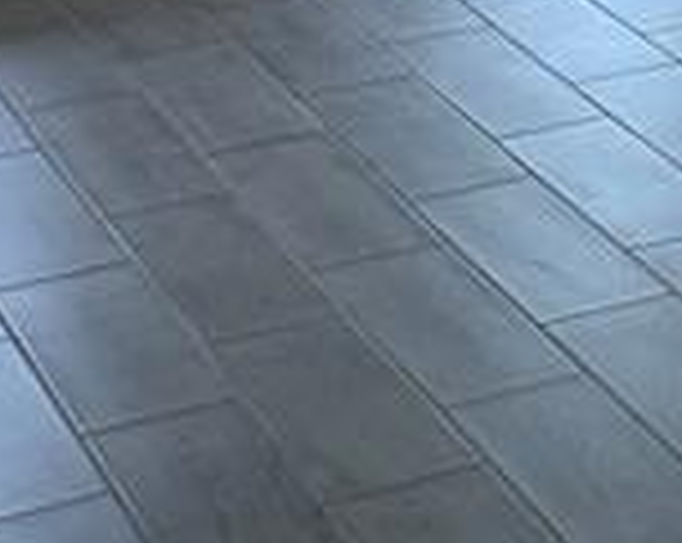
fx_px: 3183
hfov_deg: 10.7
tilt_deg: +1.0
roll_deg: -0.1
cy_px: -1068
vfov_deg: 8.3
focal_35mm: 158
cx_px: 1543
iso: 100
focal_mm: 6.76
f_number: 1.78
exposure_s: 1/226
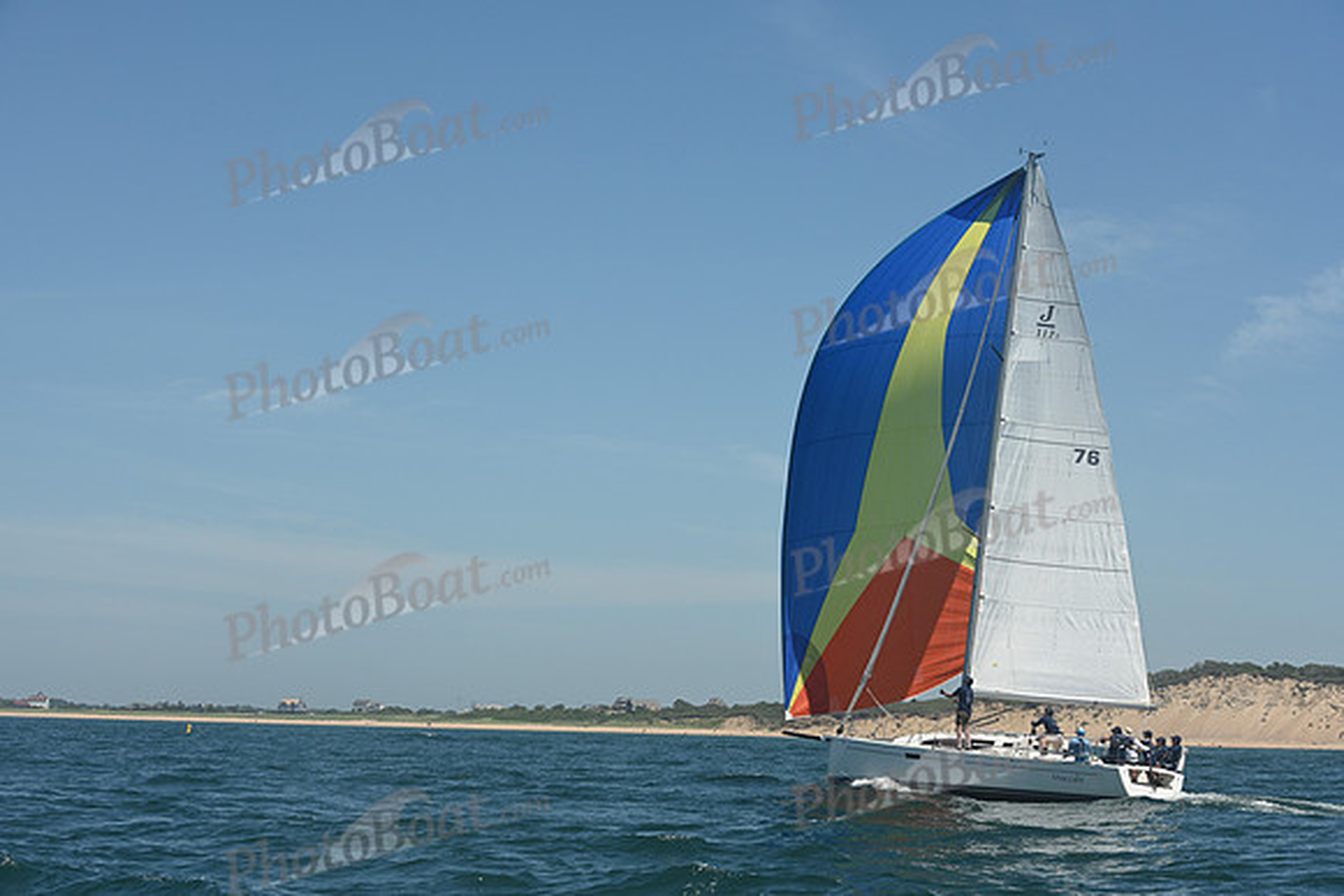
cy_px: 448
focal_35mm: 70
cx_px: 672
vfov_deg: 19.5
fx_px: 2614
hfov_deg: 28.8
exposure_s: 1/1000
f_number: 9
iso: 320
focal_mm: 70
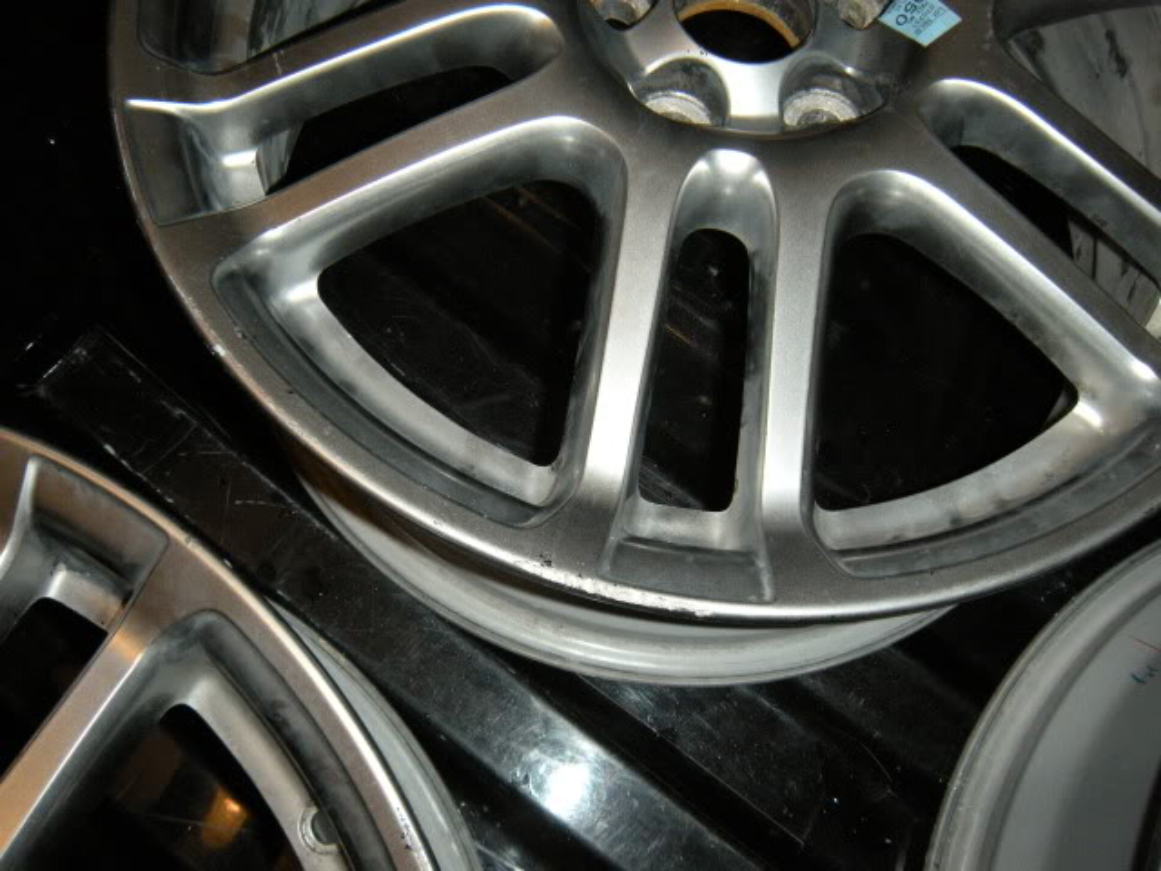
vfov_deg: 40.7
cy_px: 436
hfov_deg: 52.6
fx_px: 1174
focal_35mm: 35
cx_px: 580
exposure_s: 1/60
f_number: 3.8
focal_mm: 5.9
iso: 200
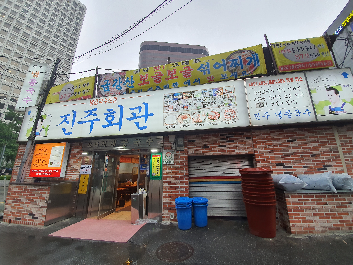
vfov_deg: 89.9
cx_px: 176
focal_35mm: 13
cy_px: 132
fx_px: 133
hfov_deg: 106.2
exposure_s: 1/120
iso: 50
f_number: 2.2
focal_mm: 1.8
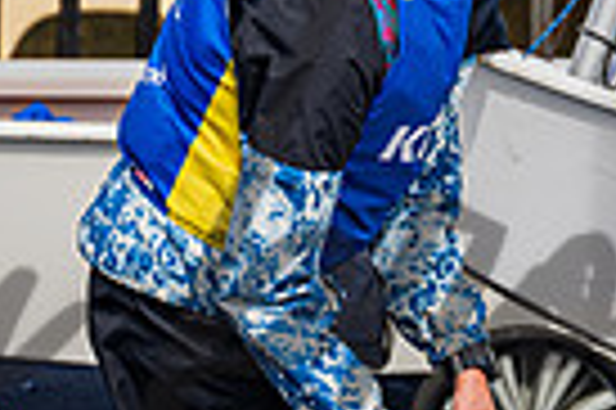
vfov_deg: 2.8
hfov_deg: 4.2
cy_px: 259
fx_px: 8340
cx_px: 504
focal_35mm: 488
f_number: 6.3
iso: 100
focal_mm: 115
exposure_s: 1/500
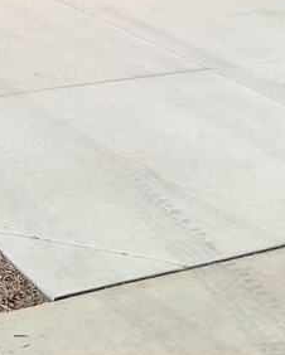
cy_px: -234
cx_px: -6
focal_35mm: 92
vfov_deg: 17.7
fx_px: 969
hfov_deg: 16.4
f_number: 1.8
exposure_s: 1/883
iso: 25
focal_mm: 3.98
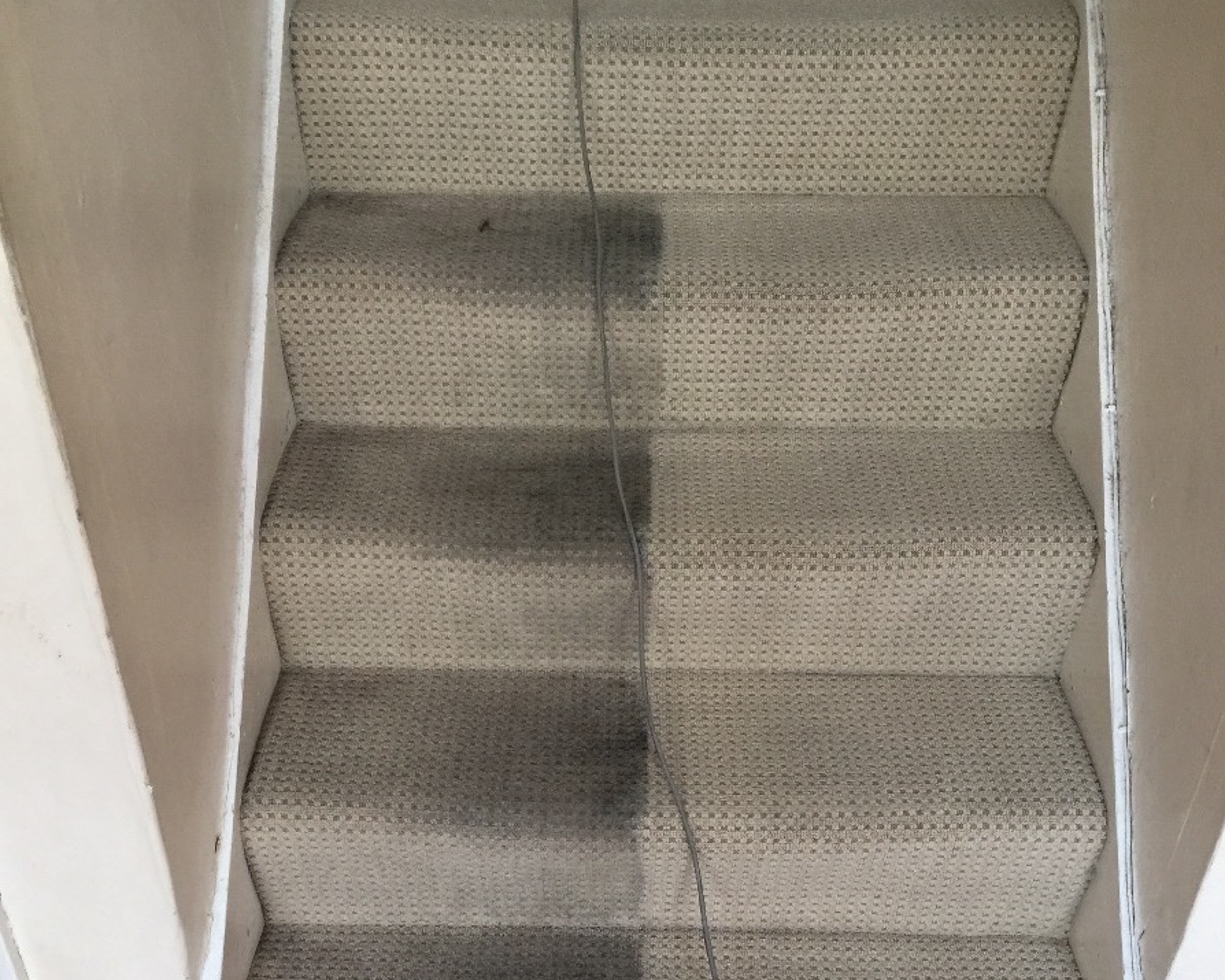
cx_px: 615
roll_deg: -1.2
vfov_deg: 38.1
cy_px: 739
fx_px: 1378
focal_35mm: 38
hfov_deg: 47.9
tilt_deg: -37.2
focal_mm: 4.15
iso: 64
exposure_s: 1/33
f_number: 2.2
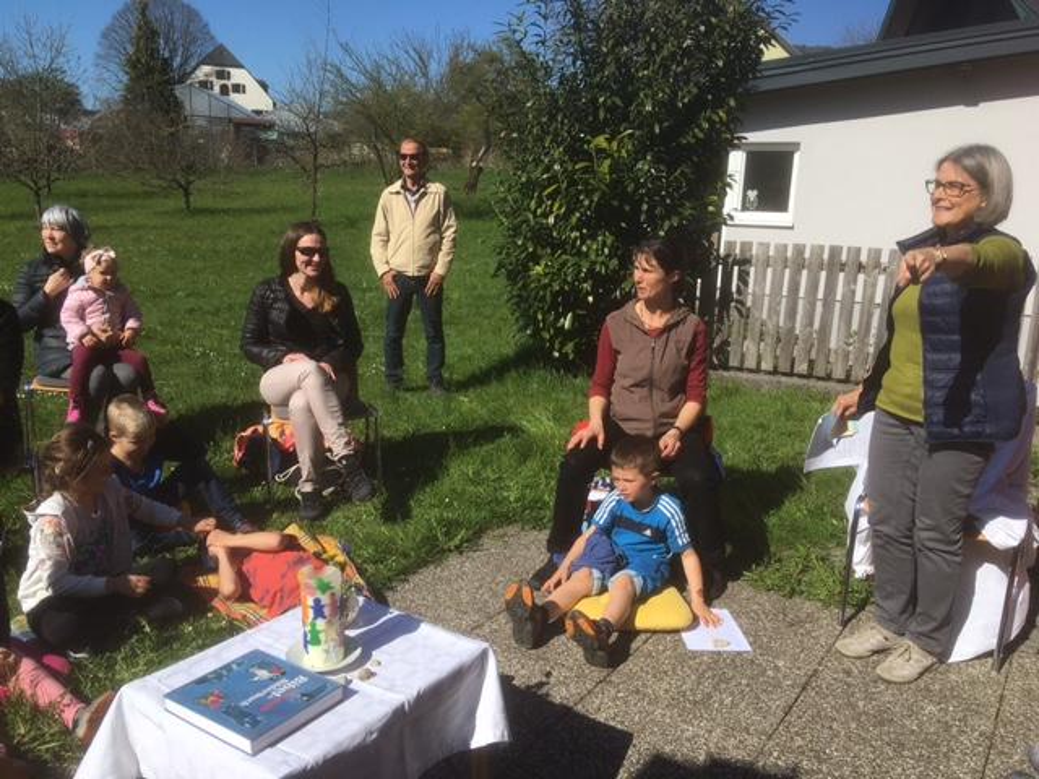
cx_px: 520
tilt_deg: -13.0
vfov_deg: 48.2
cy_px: 390
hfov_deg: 61.7
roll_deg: -1.1
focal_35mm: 29
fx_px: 870
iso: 25
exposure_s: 1/1876
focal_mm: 4.15
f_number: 2.2
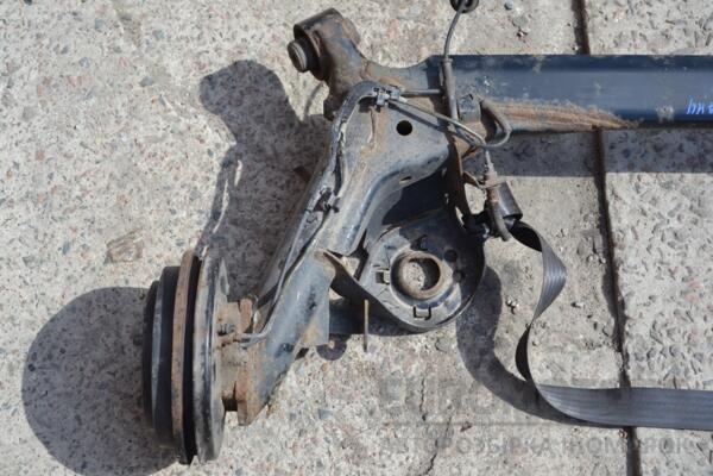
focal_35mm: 60
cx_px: 356
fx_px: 1188
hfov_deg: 33.4
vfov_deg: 22.6
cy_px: 238
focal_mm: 40
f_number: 7.1
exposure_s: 1/200
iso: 100
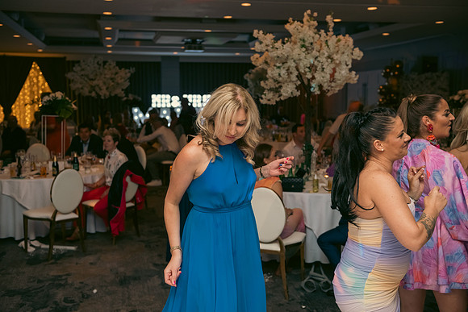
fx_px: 546
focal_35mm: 42
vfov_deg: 31.9
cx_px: 234
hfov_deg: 46.4
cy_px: 156
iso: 800
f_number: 3.5
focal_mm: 42
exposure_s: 1/160
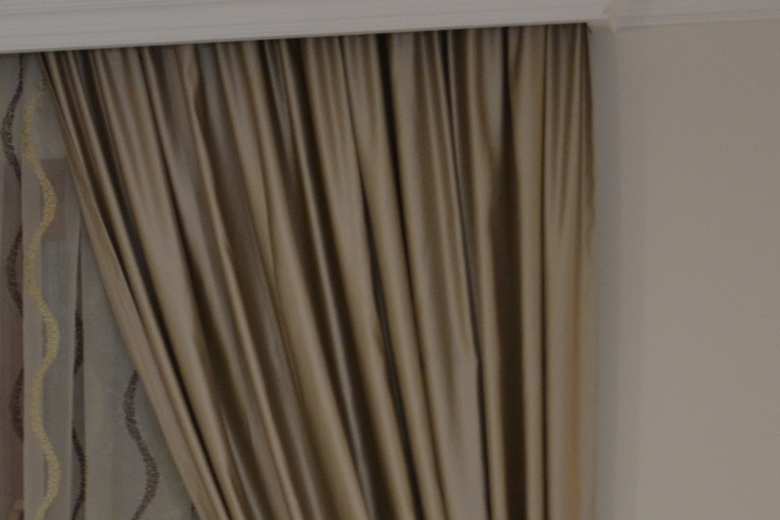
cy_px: 635
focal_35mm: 130
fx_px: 2816
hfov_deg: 15.3
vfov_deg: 10.4
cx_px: -100
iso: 500
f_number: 4
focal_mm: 24
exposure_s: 1/15
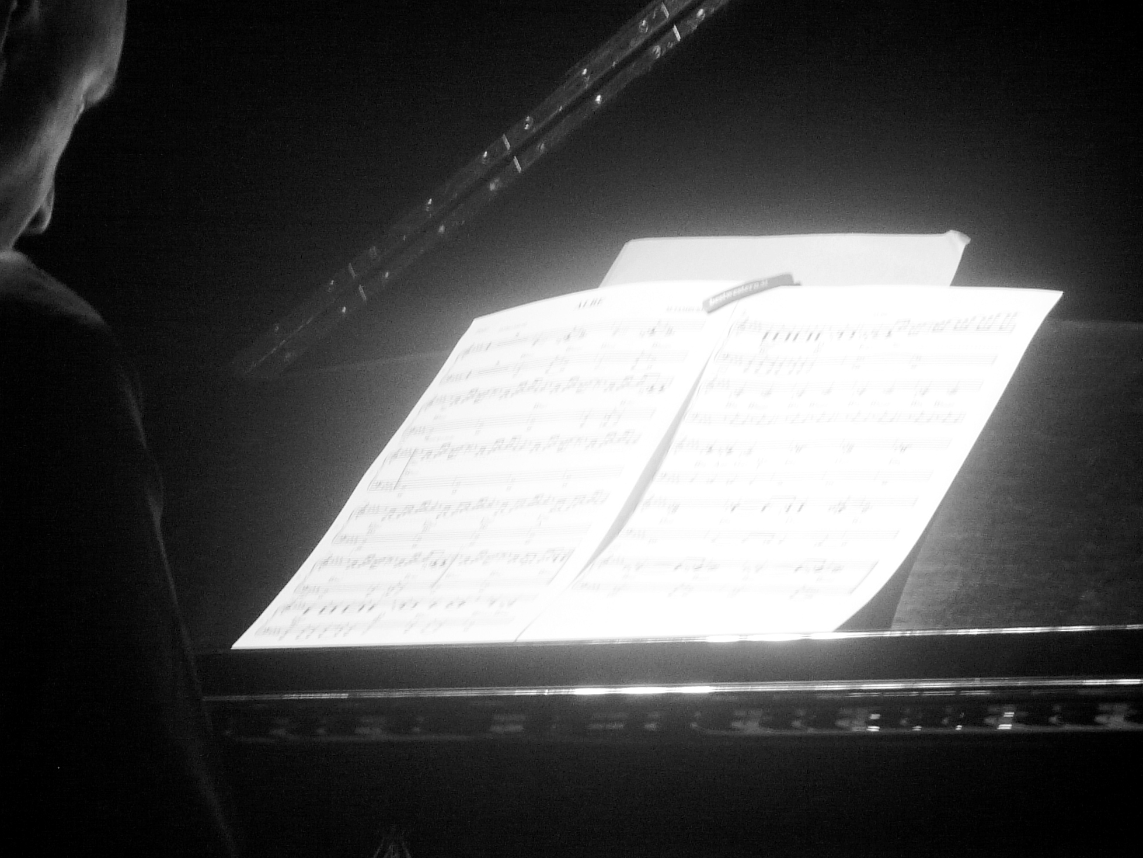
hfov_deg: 8.2
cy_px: 385
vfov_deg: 6.2
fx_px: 7926
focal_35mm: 240
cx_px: 194
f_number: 3.6
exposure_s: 1/30
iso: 200
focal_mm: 23.7
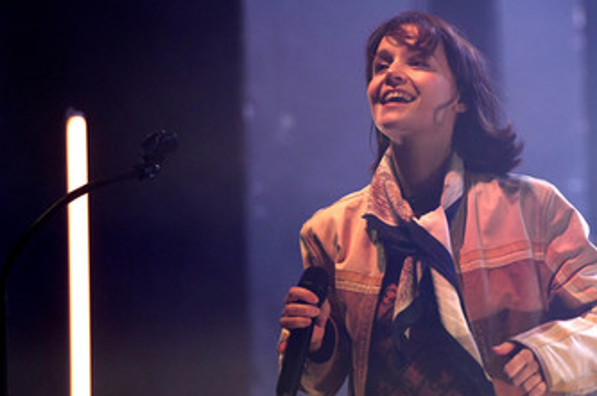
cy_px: 253
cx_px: 402
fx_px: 4488
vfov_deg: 5.1
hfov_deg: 7.6
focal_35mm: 271
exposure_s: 1/800
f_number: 3.2
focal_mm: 200
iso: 1600
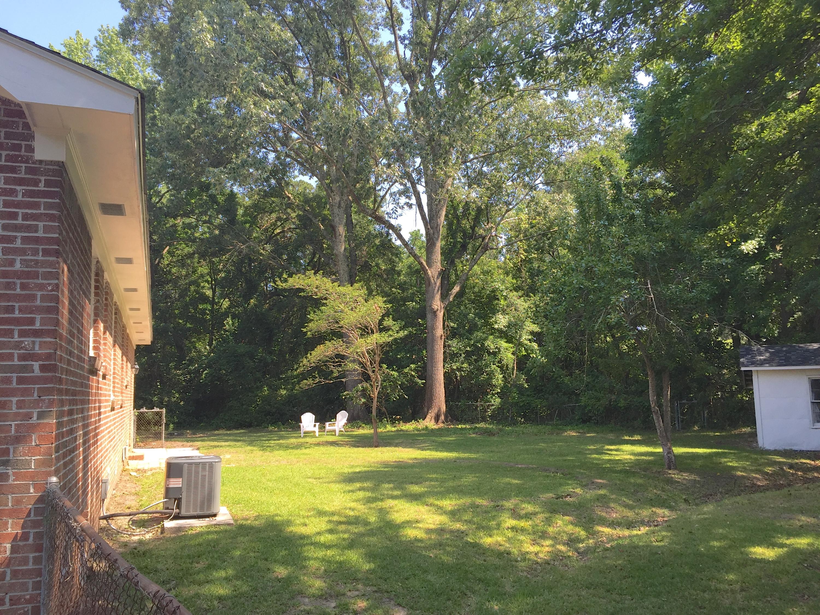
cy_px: 308
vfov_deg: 48.2
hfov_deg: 61.7
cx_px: 410
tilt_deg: +7.7
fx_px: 687
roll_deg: +0.7
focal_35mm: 29
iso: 32
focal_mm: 4.15
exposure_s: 1/471
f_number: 2.2
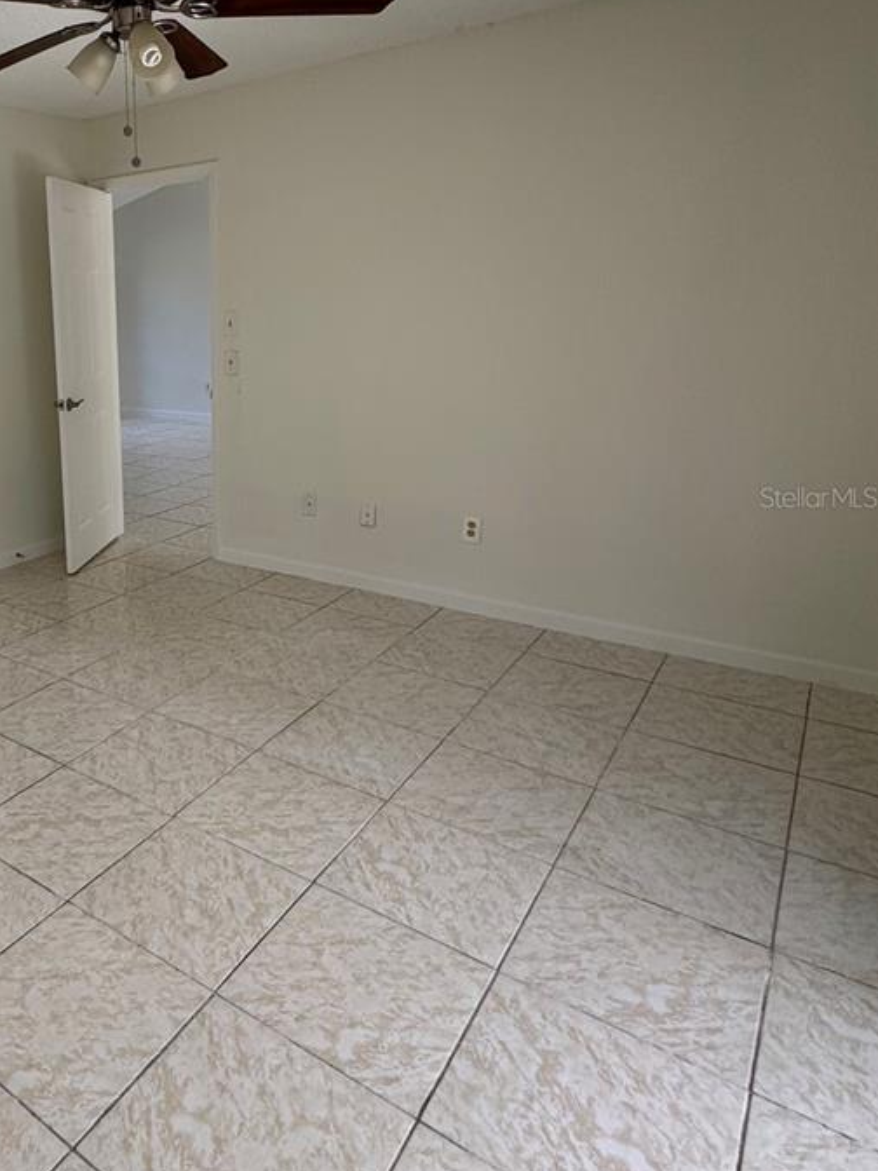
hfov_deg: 49.3
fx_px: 845
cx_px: 99
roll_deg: +3.1
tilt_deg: -12.6
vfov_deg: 69.0
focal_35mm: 25
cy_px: 497
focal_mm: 2.22
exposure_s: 1/99
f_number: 2.2
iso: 40
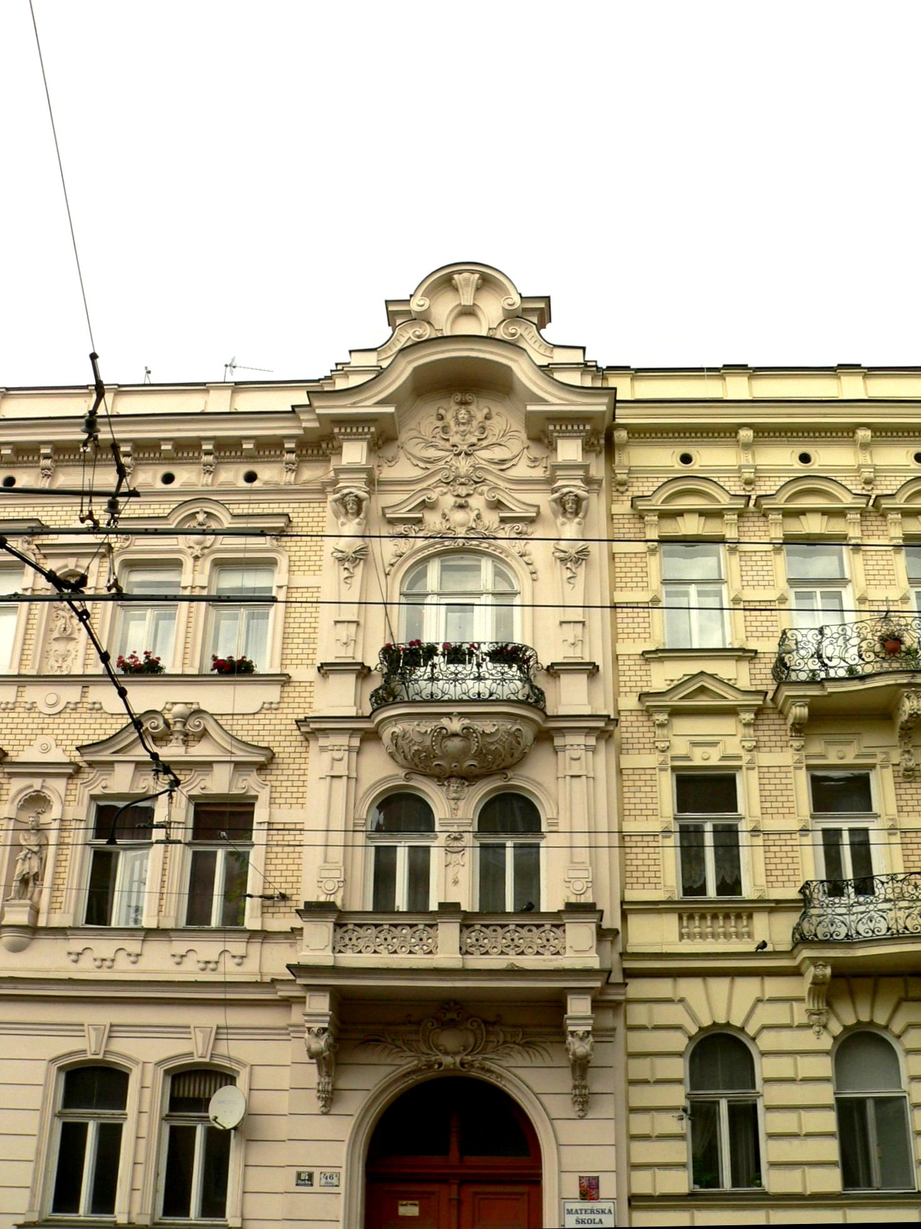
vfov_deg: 51.4
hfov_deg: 39.6
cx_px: 460
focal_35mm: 36
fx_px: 1278
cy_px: 614
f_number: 4.6
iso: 100
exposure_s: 1/500
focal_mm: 6
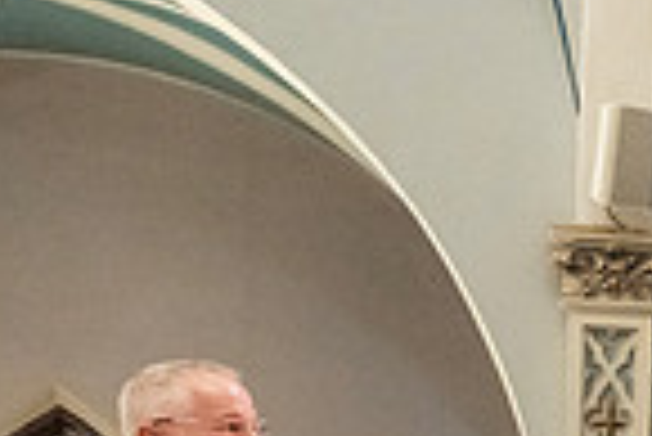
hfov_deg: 17.6
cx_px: 1138
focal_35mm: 96
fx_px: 1740
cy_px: 510
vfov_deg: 13.9
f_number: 7.1
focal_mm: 24
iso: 5000
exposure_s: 1/60
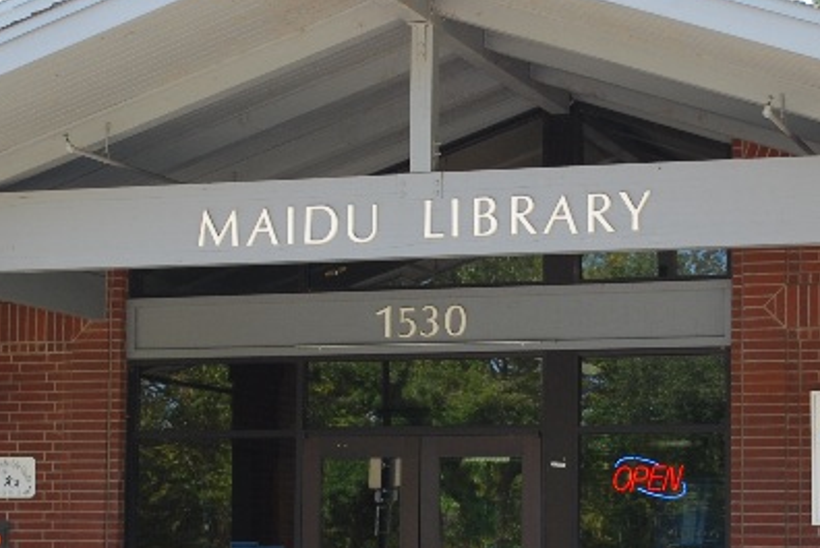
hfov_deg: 19.2
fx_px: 2422
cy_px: 380
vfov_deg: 12.9
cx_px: 472
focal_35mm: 106
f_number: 4.8
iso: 125
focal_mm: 29
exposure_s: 1/125
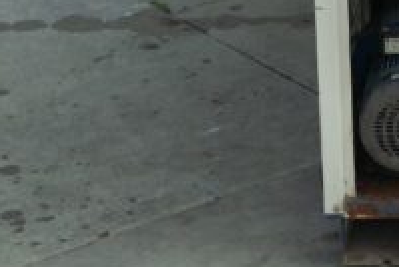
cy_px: -226
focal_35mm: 170
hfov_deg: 11.4
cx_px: 668
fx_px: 1885
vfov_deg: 7.8
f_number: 7.1
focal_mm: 33
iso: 100
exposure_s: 1/100
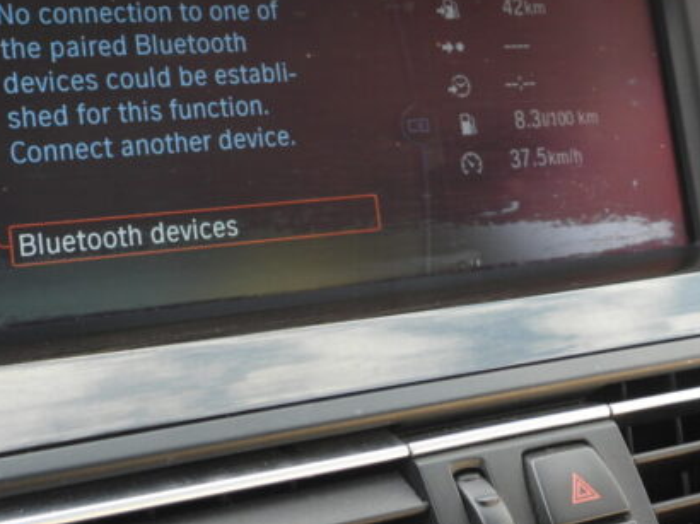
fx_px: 1334
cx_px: 244
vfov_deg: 22.0
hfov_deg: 29.2
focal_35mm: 66
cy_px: 118
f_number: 3.2
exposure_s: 1/60
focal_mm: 6.8
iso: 100
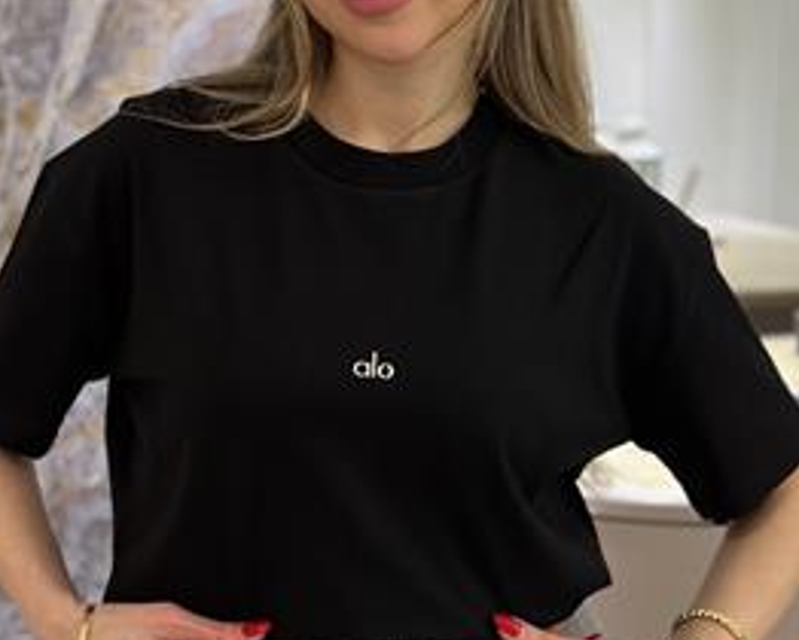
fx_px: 2201
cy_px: 402
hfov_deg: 20.6
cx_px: 372
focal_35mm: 93
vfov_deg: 16.5
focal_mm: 6.86
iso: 250
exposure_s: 1/100
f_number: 1.78
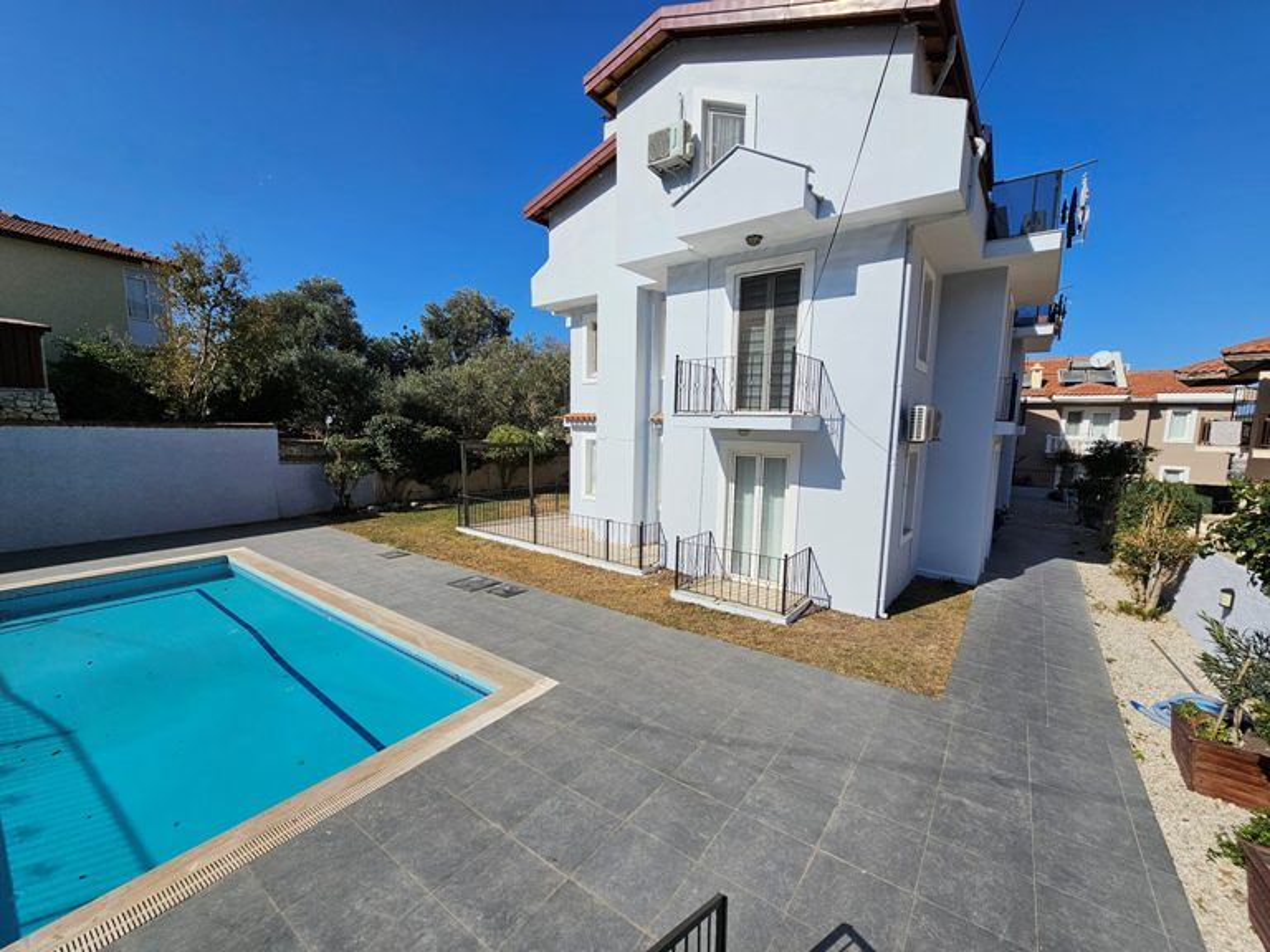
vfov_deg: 89.9
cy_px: 476
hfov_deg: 106.2
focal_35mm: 13
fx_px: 477
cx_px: 635
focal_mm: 2.2
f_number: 2.2
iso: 50
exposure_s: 1/4591
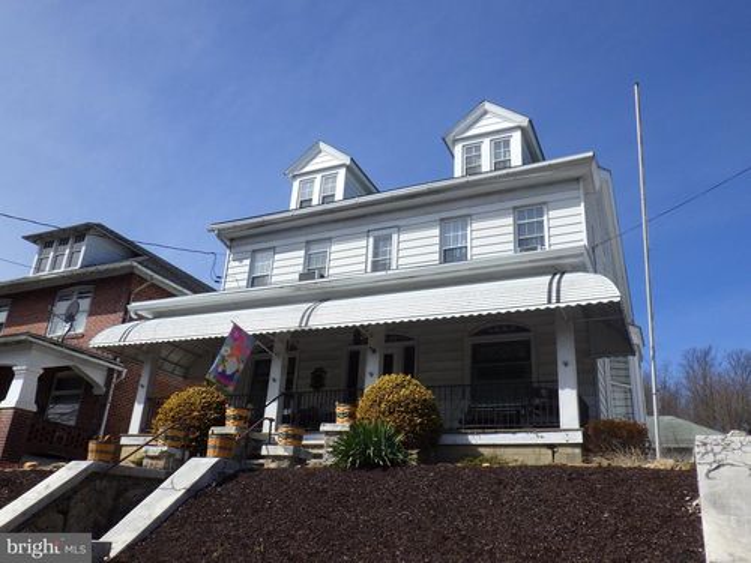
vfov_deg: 49.7
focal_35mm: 28
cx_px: 376
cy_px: 282
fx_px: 607
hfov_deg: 63.4
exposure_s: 1/1000
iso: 125
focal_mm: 5
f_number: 4.2
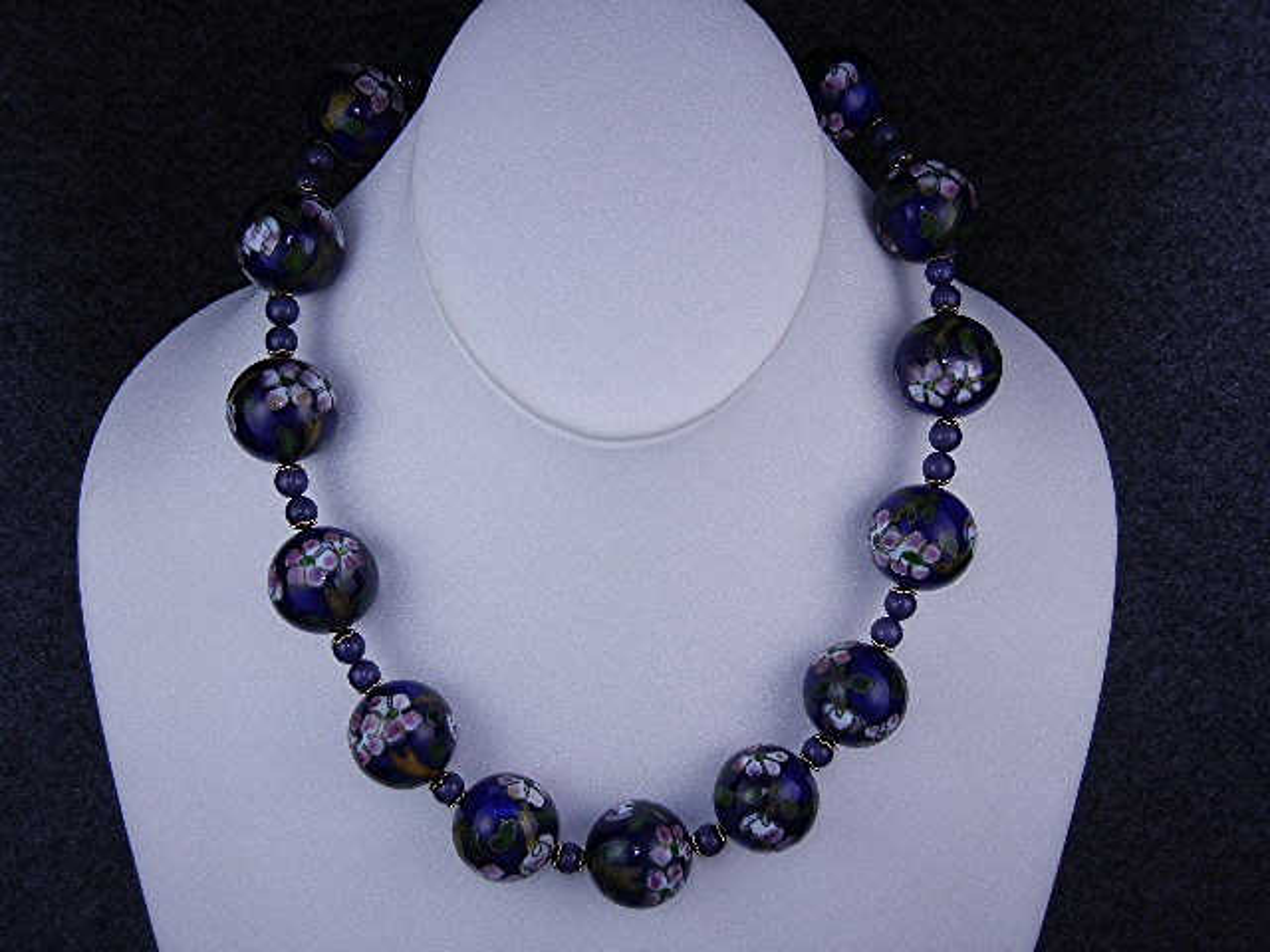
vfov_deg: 36.8
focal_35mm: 39
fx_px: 1431
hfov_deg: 47.9
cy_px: 476
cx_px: 635
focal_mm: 7.1
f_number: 3.7
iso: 160
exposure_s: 1/60.8
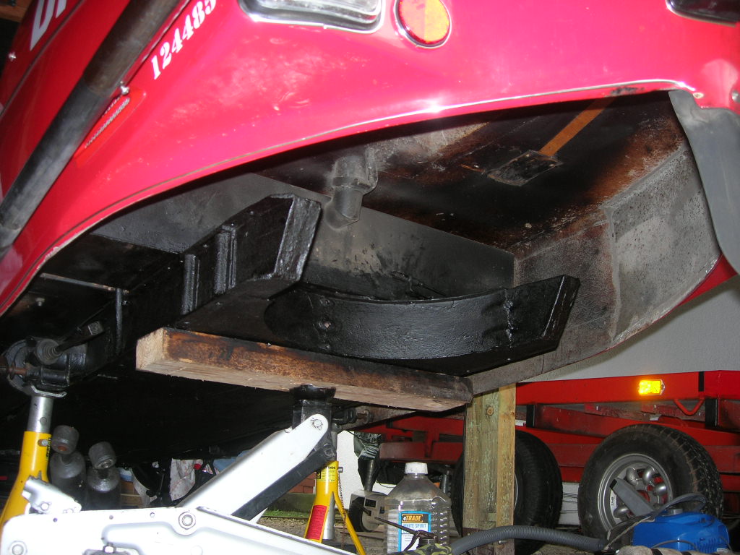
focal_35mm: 38
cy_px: 278
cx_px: 370
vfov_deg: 37.7
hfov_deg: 49.0
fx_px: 812
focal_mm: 7.8
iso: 64
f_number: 2.8
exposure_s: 1/60.1
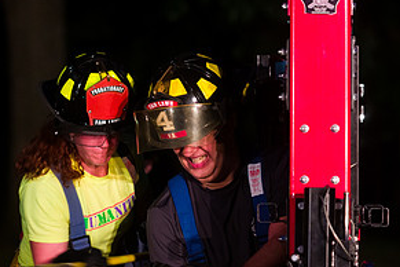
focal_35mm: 243
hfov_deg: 8.5
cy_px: 191
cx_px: 236
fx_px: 2700
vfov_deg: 5.7
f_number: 3.2
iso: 3200
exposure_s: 1/125
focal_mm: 122
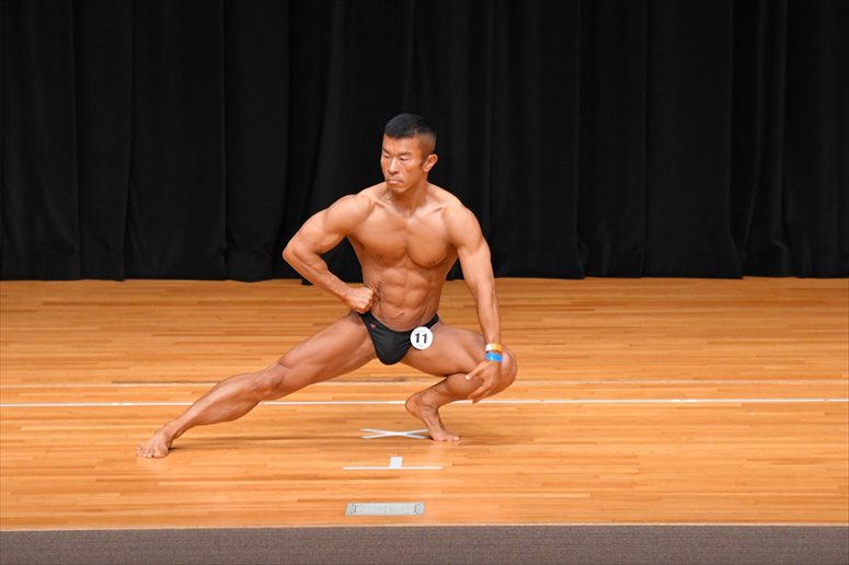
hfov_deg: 7.2
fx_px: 6718
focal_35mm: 285
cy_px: 282
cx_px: 424
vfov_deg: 4.8
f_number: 5.6
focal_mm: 190
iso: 4000
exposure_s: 1/400
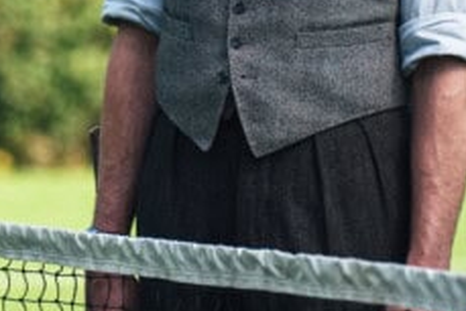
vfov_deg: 2.9
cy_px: -91
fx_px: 6113
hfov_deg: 4.4
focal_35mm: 472
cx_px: 96
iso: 250
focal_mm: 150
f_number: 2.8
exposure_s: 1/3200
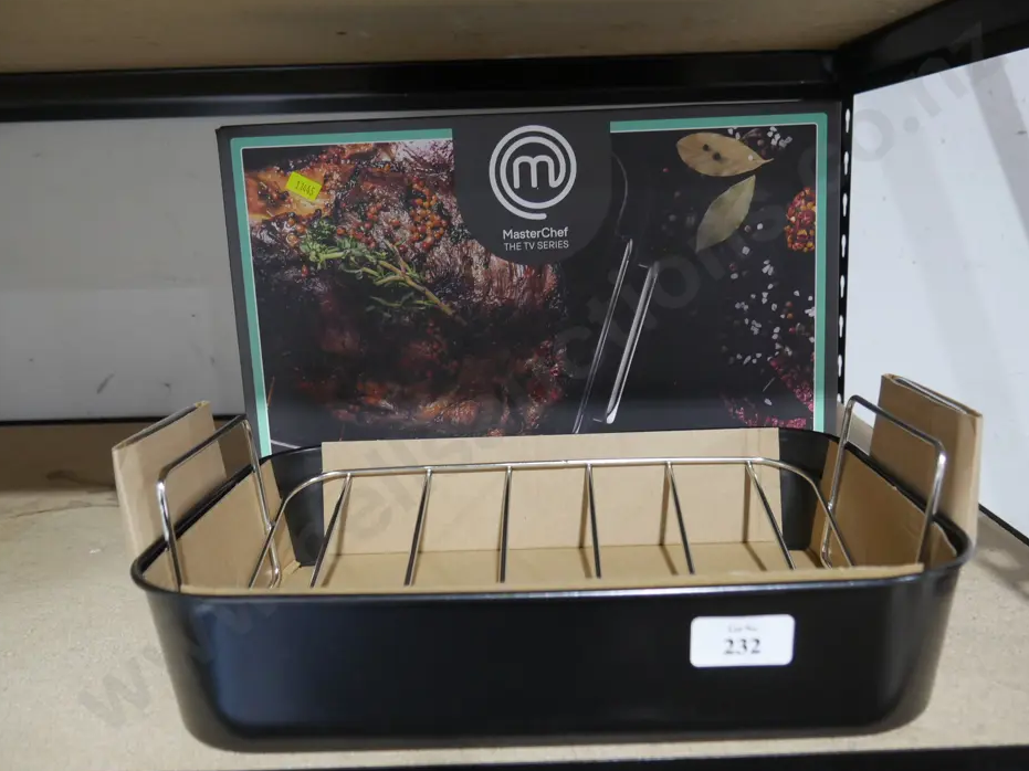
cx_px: 540
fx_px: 981
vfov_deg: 42.9
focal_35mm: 33
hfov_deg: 55.3
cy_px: 380
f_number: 3.6
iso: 1250
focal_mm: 15
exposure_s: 1/60
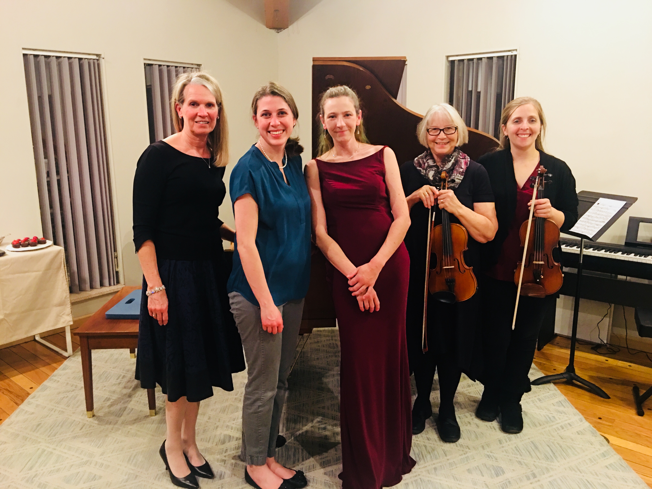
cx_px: 326
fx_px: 546
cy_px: 244
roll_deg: +0.3
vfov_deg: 48.2
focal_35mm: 29
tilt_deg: -11.0
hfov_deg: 61.7
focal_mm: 4.15
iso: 64
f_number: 2.2
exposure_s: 1/4
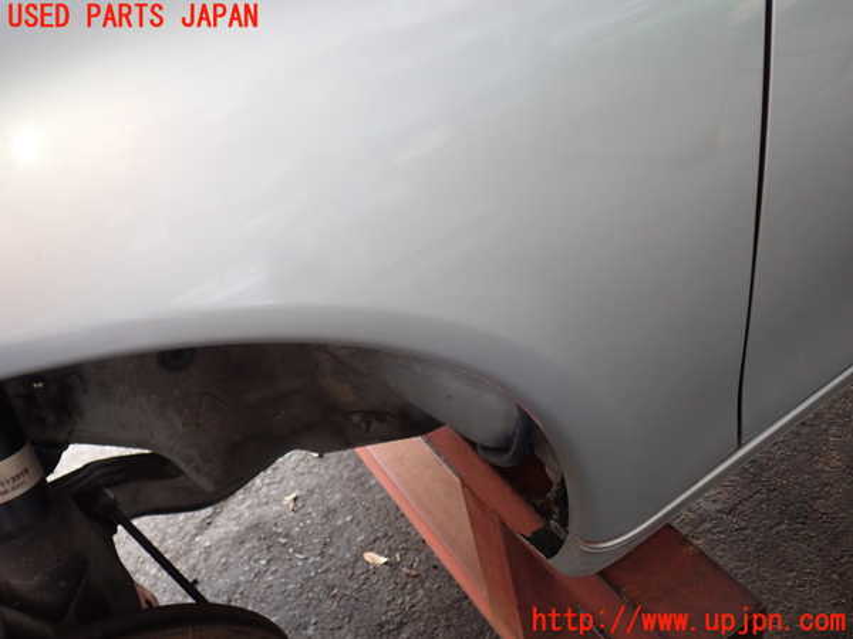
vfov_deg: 46.8
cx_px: 426
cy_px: 320
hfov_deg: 60.0
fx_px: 739
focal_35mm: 30
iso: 200
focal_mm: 5.4
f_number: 2.3
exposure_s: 1/50
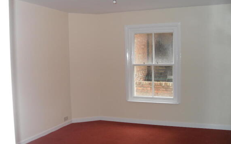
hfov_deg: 52.7
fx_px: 233
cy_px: 68
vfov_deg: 34.4
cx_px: 114
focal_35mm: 37
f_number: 2.8
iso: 100
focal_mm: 6.3
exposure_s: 1/45
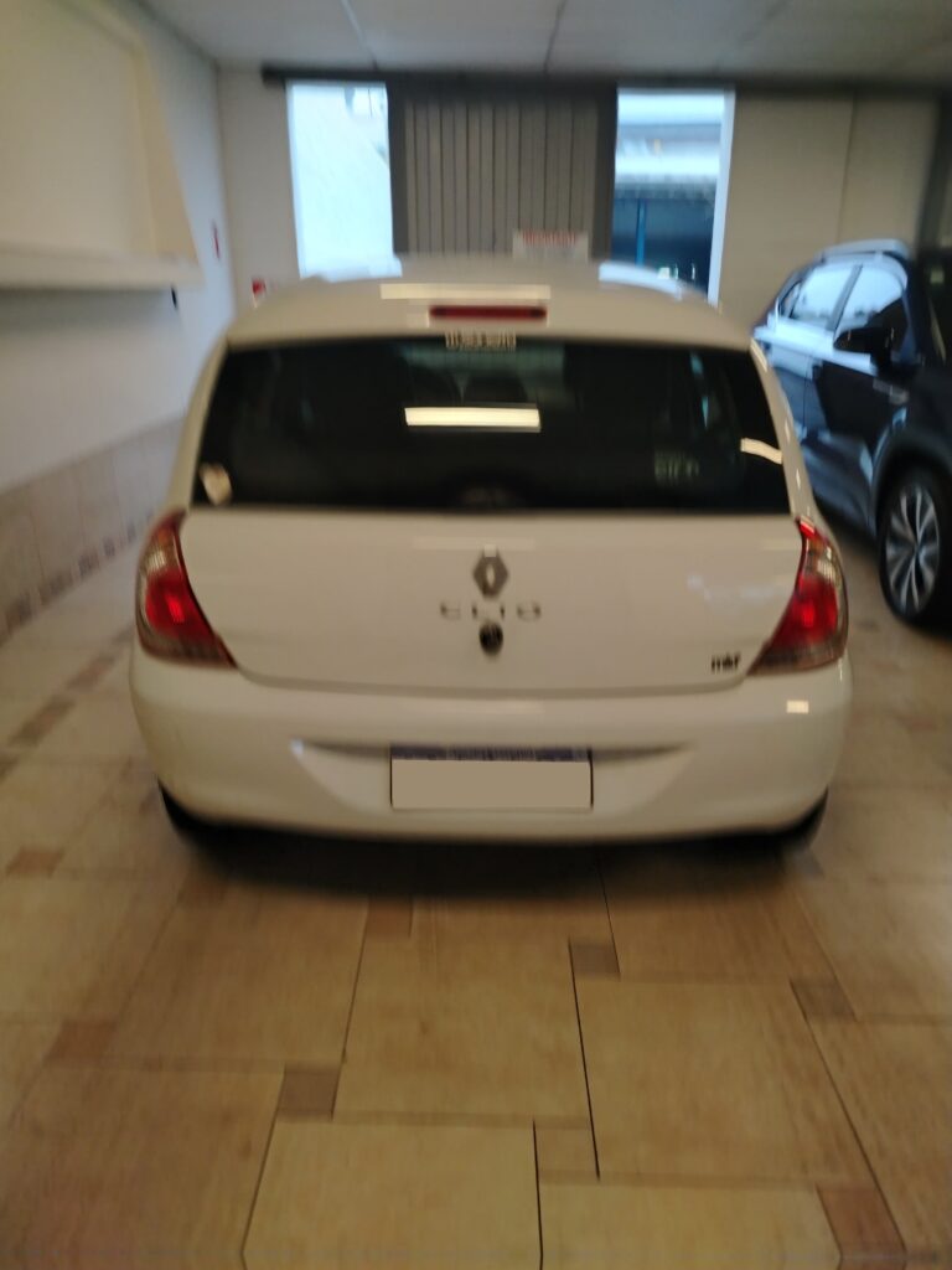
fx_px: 880
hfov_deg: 56.8
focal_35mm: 24
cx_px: 476
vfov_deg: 71.6
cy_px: 635
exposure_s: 1/50
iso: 784
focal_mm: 5.25
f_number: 1.75
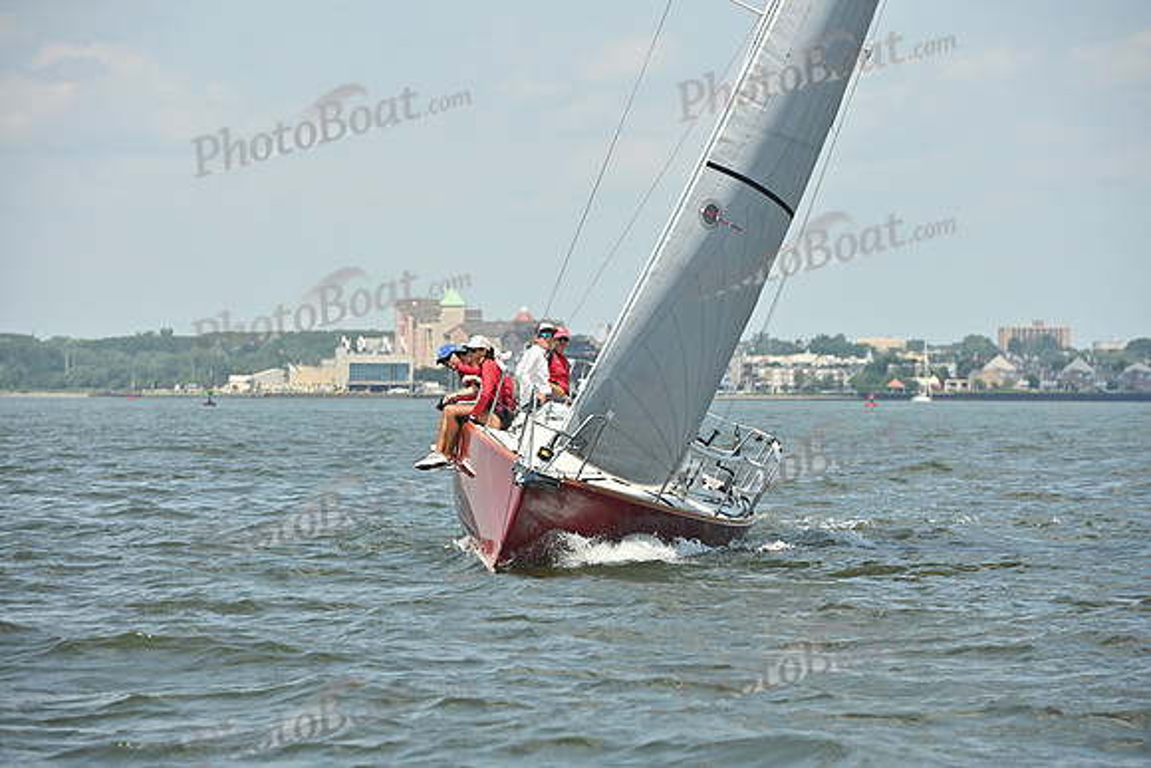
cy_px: 384
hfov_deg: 10.3
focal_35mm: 200
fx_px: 6396
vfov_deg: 6.9
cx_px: 576
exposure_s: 1/1250
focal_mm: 200
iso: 320
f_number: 9
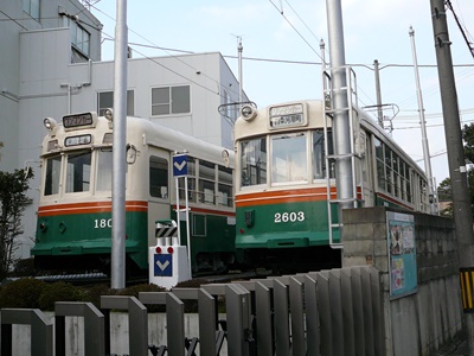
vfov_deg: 34.3
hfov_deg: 44.7
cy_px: 178
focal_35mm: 42
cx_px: 258
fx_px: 575
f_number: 2.8
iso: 100
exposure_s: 1/500
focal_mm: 5.2
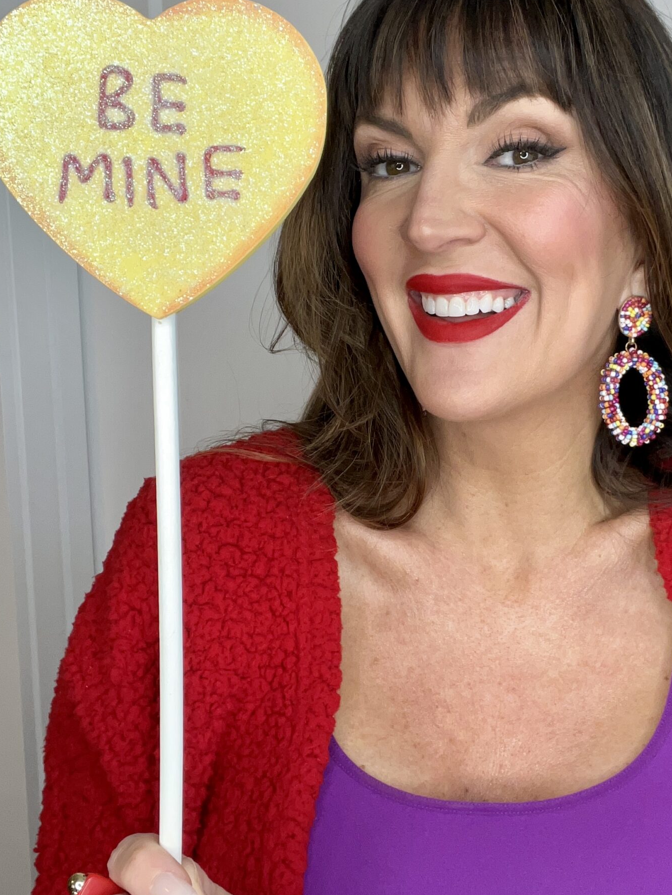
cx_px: 411
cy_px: 445
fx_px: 1113
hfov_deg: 33.5
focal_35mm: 43
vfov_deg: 43.8
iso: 100
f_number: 2.2
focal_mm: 2.71
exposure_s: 1/60
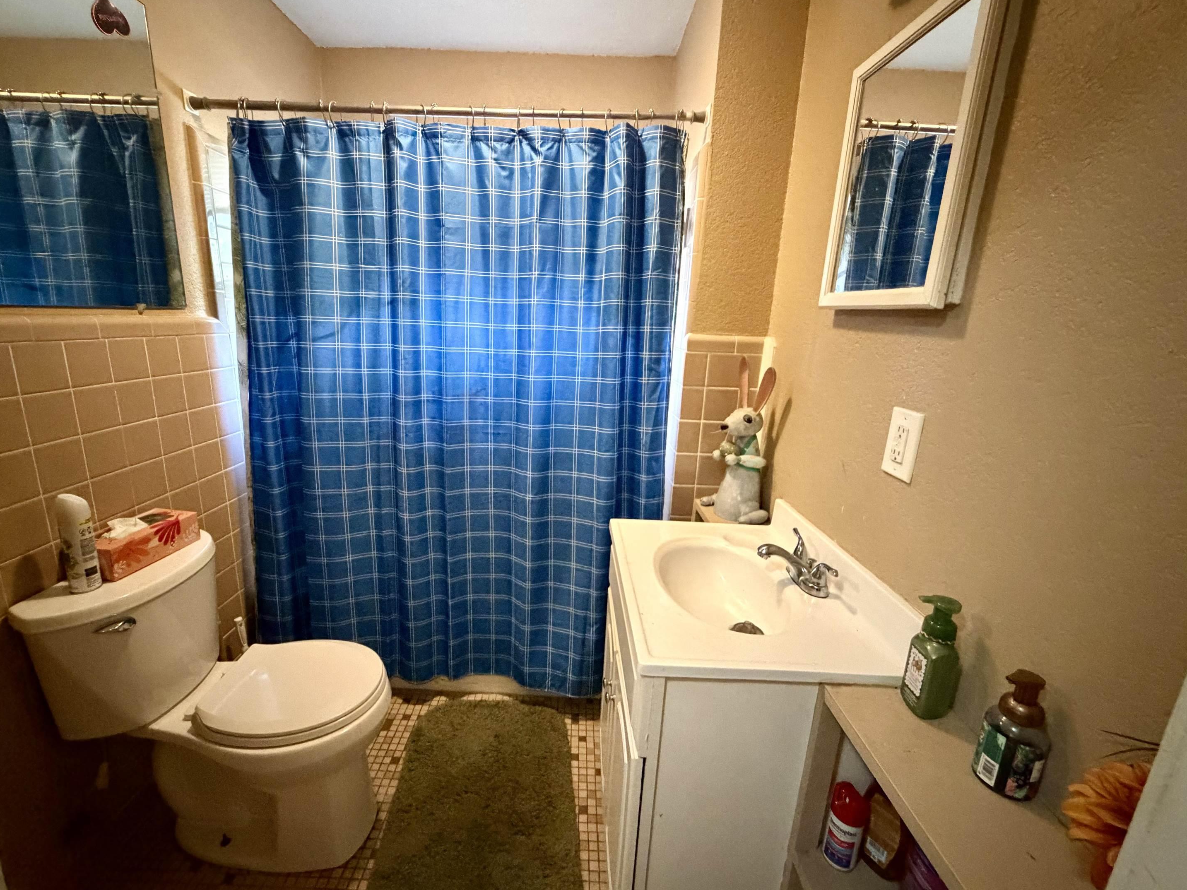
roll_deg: -2.4
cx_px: 574
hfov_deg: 98.1
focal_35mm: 15
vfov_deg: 81.7
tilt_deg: -12.8
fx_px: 514
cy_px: 440
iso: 1250
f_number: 2.2
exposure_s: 1/40
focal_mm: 2.22
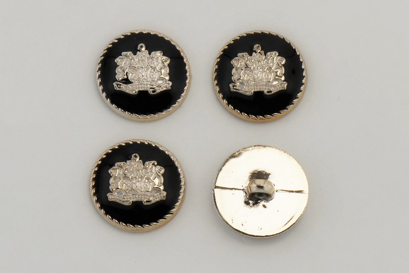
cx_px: 204
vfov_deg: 16.6
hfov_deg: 24.6
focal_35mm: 82
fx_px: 937
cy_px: 136
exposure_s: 1/500
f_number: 9
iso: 200
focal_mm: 55
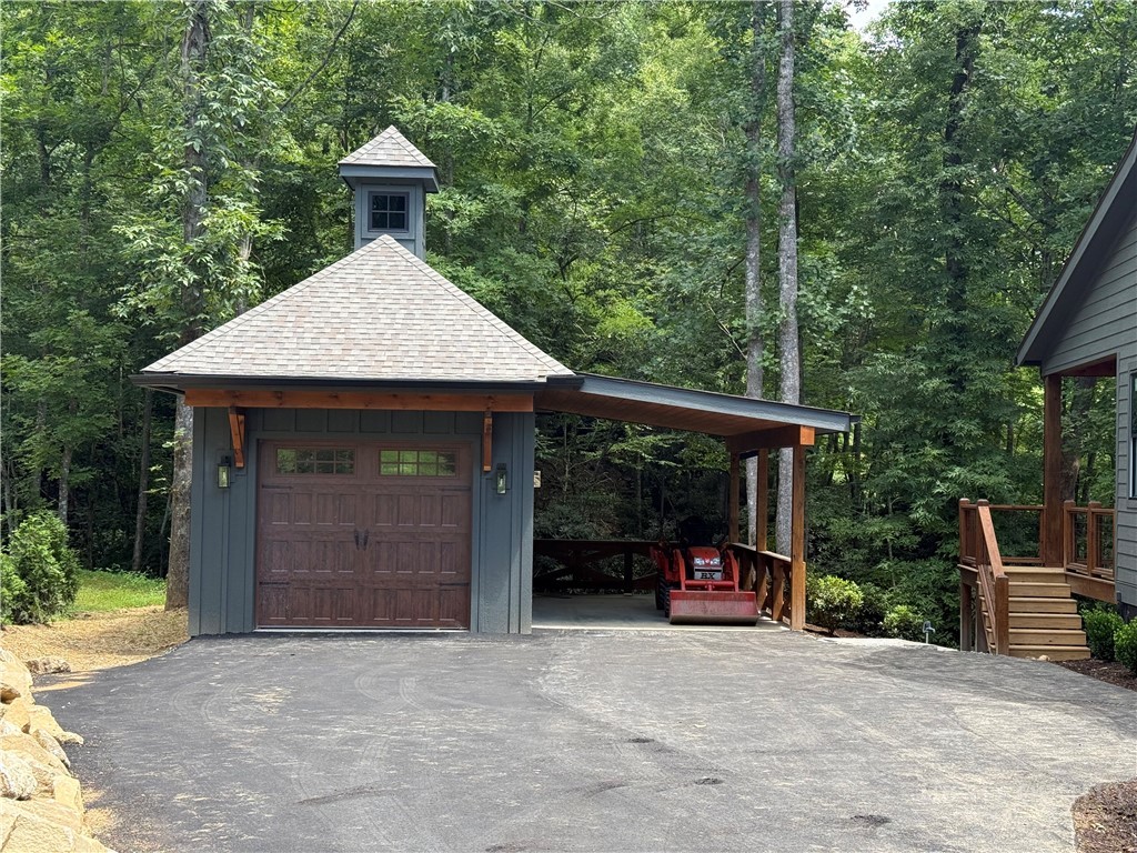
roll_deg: -0.7
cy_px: 426
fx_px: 1577
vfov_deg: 30.3
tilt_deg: +1.8
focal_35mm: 48
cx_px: 568
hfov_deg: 39.7
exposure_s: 1/615
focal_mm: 6.76
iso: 100
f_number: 1.78
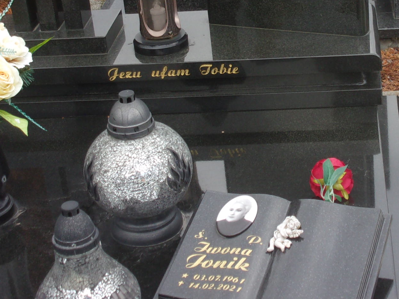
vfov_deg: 16.5
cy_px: 73
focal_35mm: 89
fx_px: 1026
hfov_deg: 21.9
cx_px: 276
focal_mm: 7.8
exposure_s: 1/38
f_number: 4.7
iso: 80
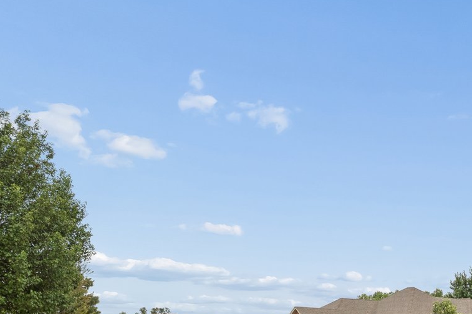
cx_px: 427
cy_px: 327
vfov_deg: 26.5
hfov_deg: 38.6
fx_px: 622
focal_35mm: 47
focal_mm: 11.7
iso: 250
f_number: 8
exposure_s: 1/200
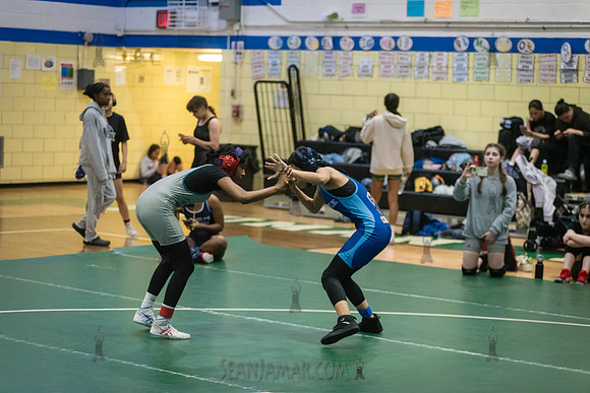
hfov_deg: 22.1
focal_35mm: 92
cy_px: 196
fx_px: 1508
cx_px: 295
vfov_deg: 14.9
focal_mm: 92
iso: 8000
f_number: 2.8
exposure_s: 1/800
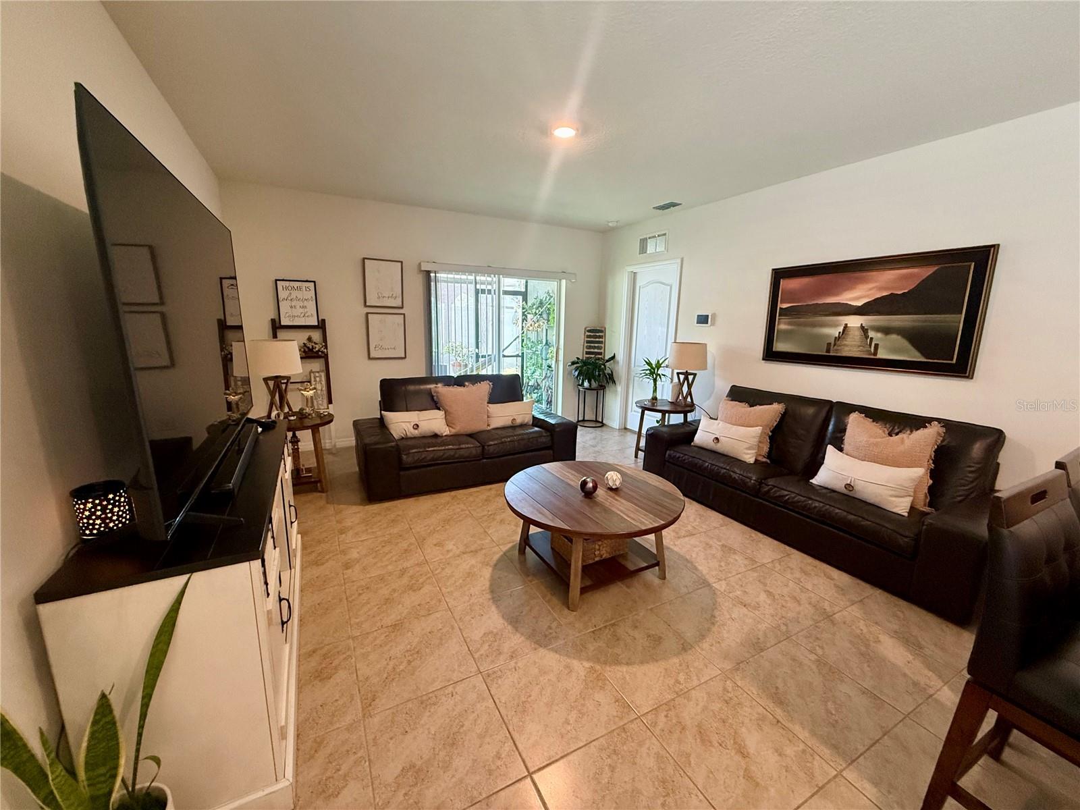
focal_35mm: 14
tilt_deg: -11.0
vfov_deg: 85.7
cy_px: 405
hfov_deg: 102.1
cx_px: 540
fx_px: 437
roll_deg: -2.4
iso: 500
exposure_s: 1/120
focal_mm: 2.22
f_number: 2.2
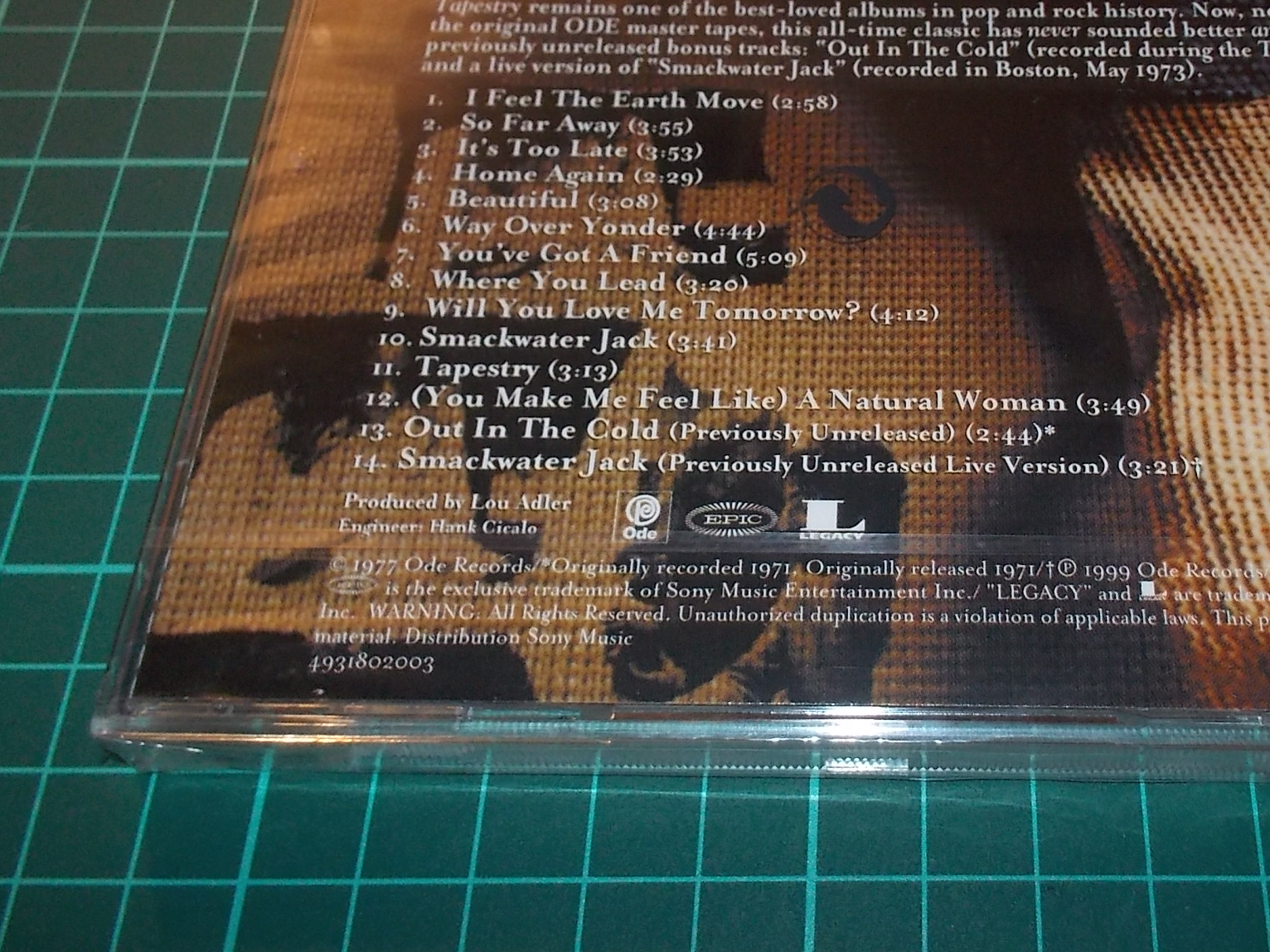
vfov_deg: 33.2
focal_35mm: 43
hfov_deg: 42.9
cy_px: 302
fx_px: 1578
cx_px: 904
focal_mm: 4.1
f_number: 3.3
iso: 200
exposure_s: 1/30
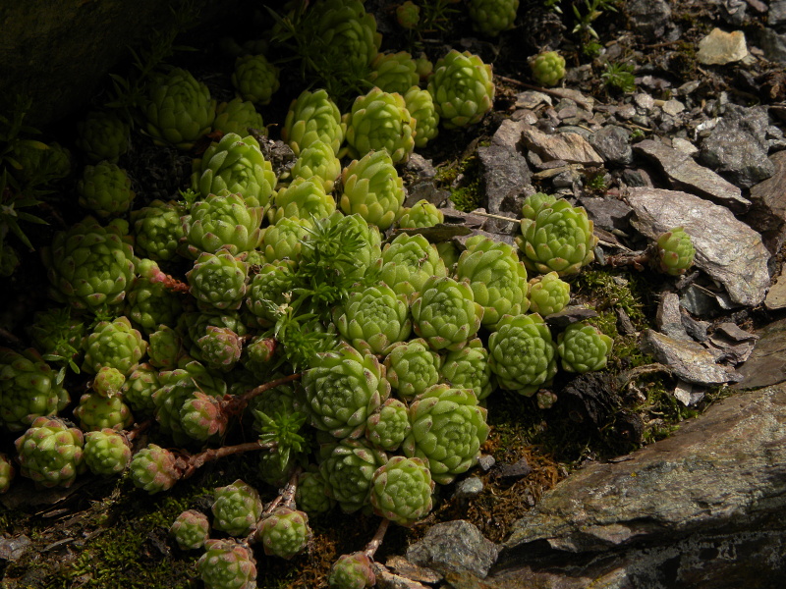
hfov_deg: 41.2
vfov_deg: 31.5
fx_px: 1044
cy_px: 294
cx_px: 393
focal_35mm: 46
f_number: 5.6
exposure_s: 1/500
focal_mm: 8.2
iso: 64
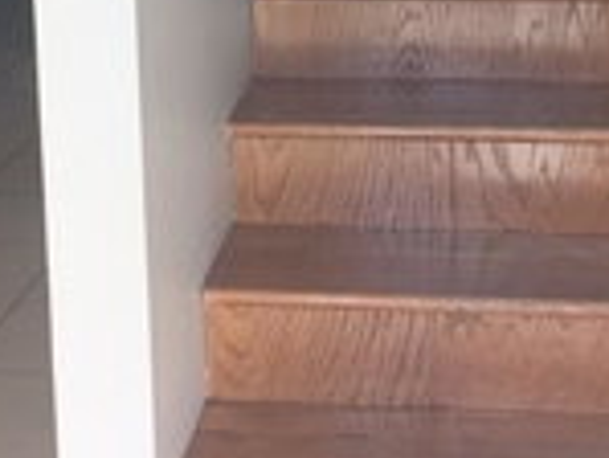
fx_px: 1461
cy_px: 4
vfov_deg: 17.4
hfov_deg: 23.5
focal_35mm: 83
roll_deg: +1.1
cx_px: 325
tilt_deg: -10.0
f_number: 2.2
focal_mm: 4.15
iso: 40
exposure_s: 1/120
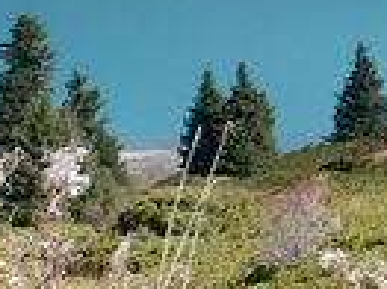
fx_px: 1709
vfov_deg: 9.1
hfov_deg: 10.4
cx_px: 1043
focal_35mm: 153
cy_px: -286
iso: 100
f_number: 1.7
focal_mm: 4.71
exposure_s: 1/483
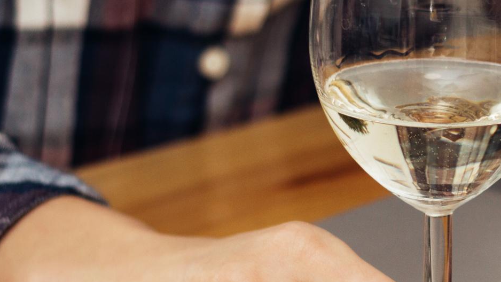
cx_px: 773
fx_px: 3335
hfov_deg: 8.4
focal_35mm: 251
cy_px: 96
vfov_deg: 4.8
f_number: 2.5
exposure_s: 1/200
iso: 100
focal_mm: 50
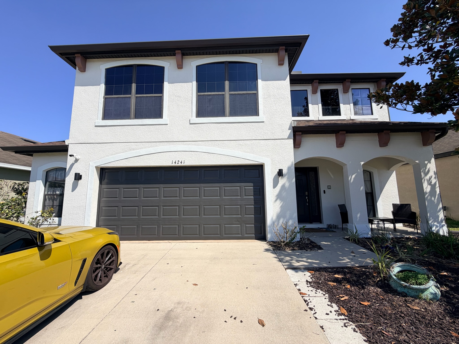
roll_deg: +1.5
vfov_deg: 85.7
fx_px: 186
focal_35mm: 14
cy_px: 172
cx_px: 230
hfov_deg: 102.1
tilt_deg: +7.4
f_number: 2.2
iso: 20
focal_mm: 2.22
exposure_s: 1/1189
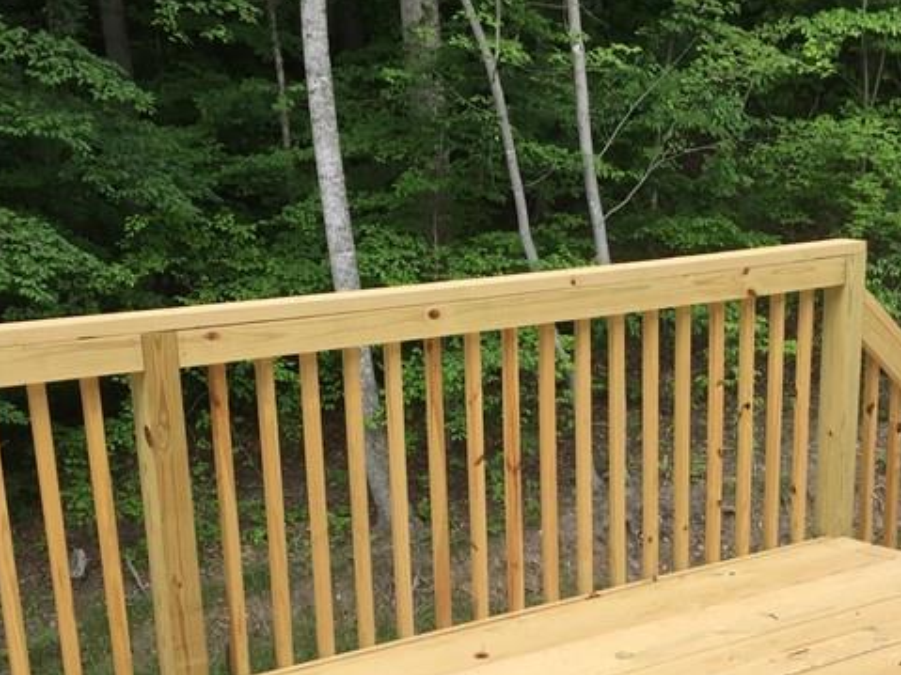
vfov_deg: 22.8
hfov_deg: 31.2
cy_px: 651
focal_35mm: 62
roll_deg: +1.1
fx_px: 1613
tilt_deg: -20.1
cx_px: 495
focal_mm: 4.15
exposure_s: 1/534
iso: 32
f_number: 2.2
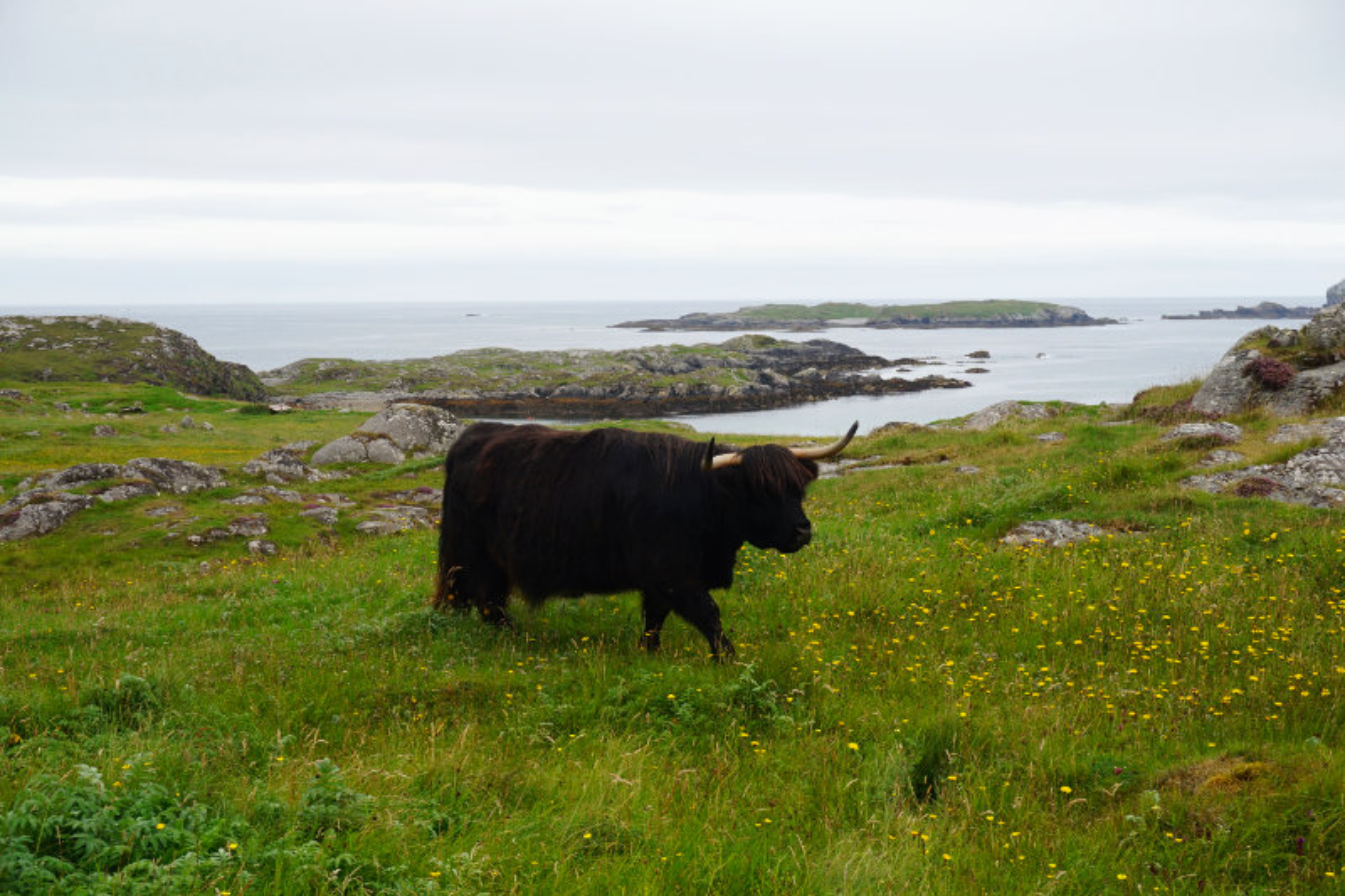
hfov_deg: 32.6
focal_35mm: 62
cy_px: 448
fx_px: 2297
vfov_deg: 22.1
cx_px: 672
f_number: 9
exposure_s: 1/80
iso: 100
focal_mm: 41
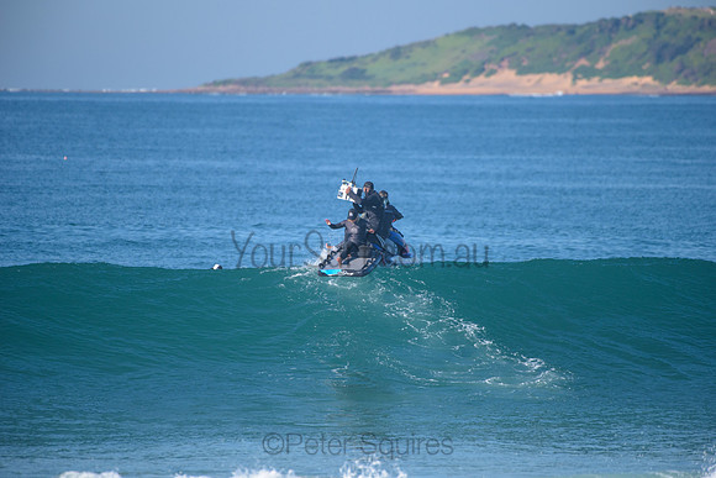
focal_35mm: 500
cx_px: 358
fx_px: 9946
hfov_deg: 4.1
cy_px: 239
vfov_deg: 2.8
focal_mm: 500
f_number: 5.6
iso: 320
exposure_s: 1/2000
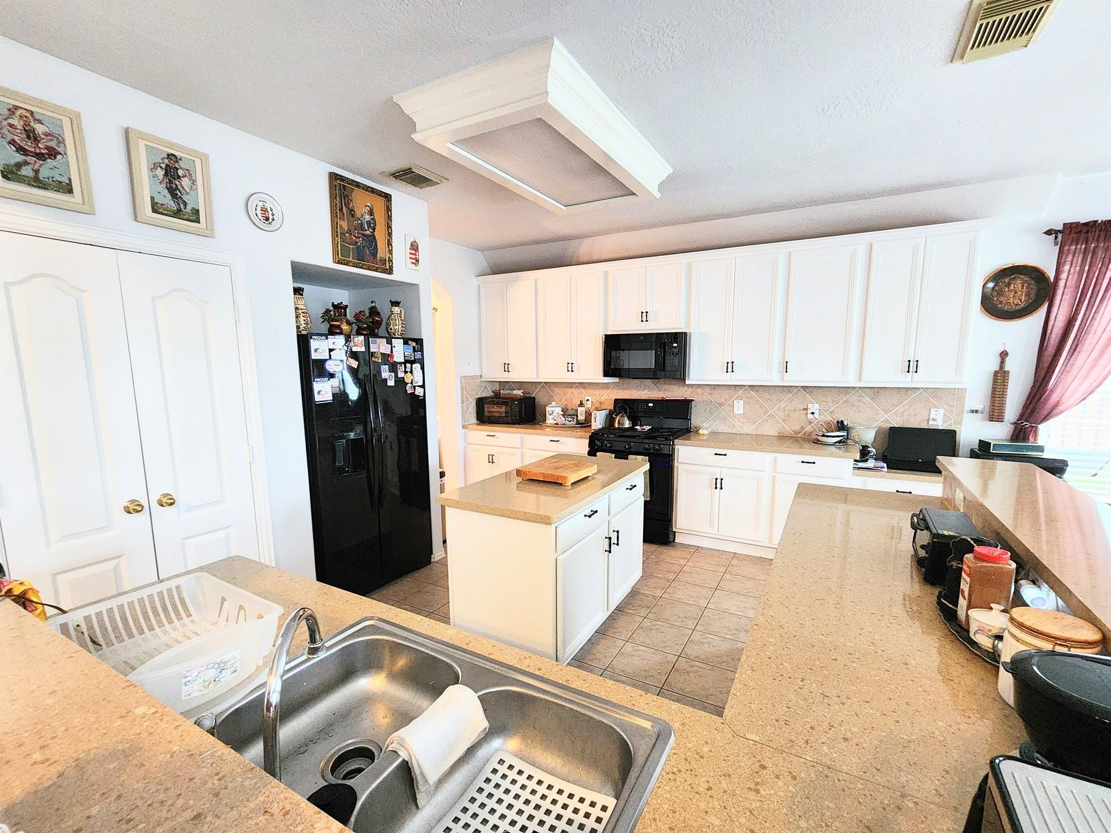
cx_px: 573
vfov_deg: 85.5
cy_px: 447
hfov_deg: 102.0
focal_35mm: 14
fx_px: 449
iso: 500
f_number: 2.2
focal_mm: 2.2
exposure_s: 1/30
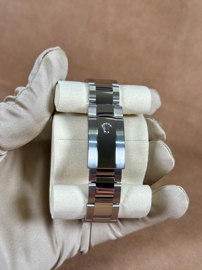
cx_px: 101
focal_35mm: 48
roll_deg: -2.5
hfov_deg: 30.3
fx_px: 373
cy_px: 135
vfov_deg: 39.7
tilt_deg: -25.6
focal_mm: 6.76
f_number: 1.78
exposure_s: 1/120
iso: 80
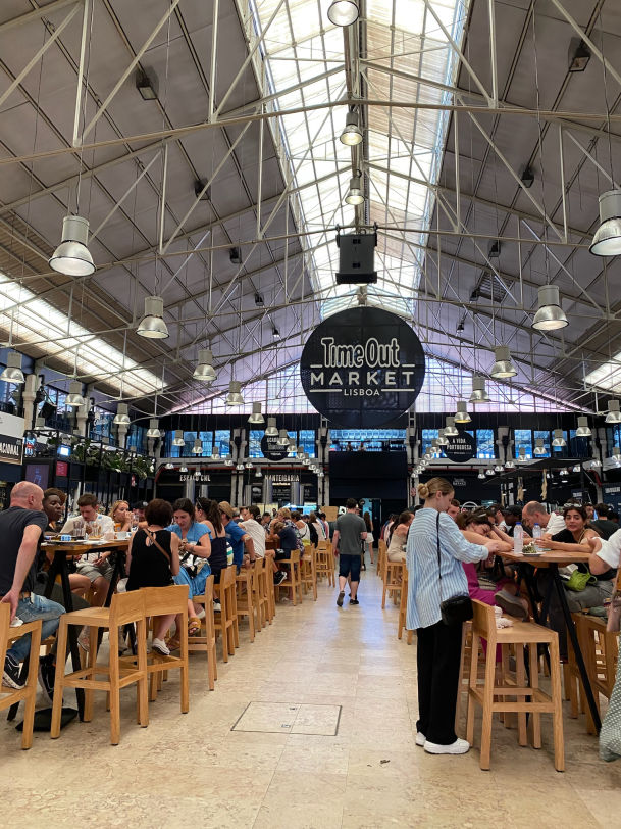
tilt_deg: +11.6
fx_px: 622
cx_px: 310
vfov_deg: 67.3
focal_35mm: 26
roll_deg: -2.1
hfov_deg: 53.1
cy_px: 414
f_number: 1.8
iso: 125
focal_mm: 4.25
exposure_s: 1/80
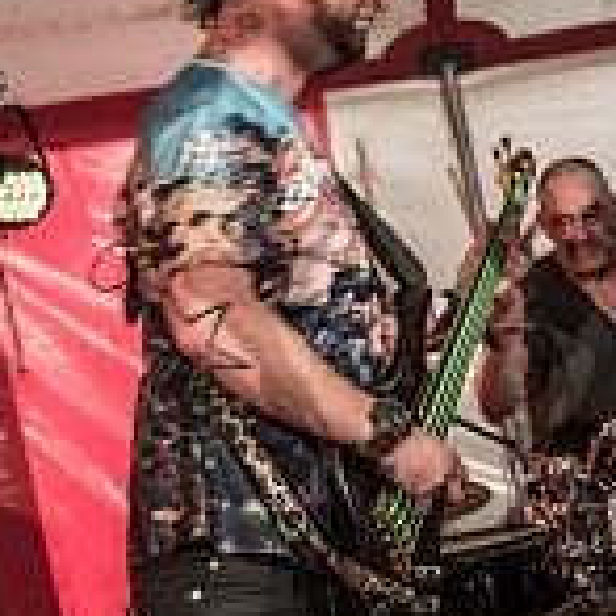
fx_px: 2013
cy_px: 308
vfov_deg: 17.4
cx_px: 897
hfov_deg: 16.1
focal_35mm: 100
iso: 640
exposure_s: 1/100
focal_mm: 24
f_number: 2.8
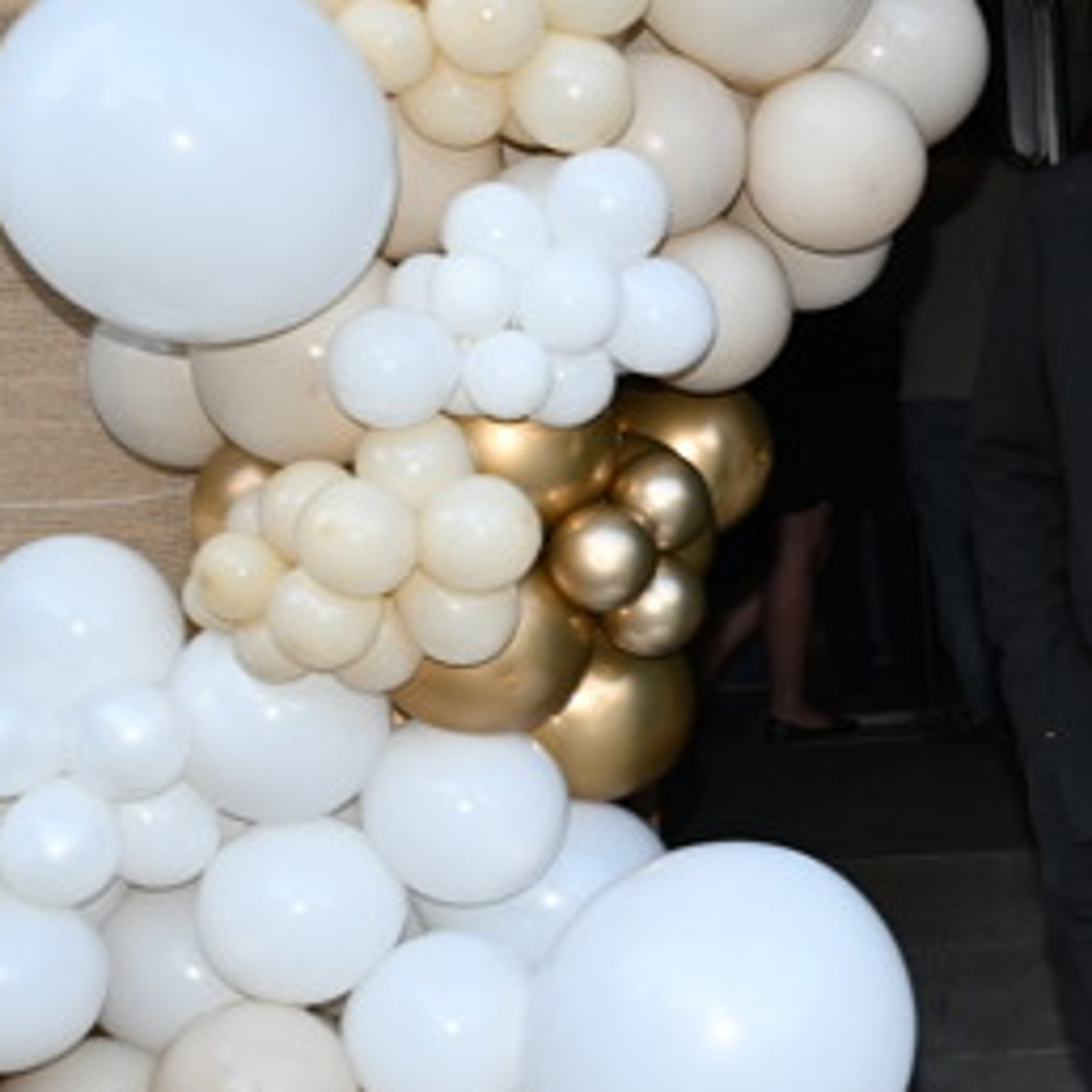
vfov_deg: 25.5
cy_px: 770
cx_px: 1215
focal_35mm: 67
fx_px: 2396
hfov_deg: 24.0
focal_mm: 29.5
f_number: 5.6
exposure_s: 1/250
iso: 1000
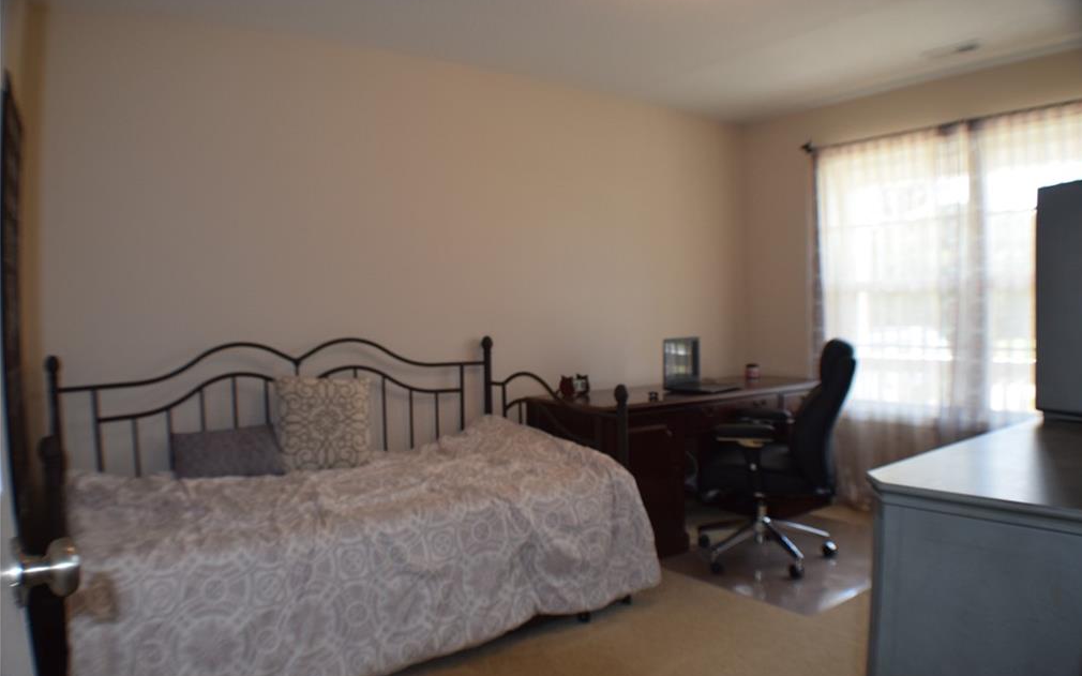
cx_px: 547
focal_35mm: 31
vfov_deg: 40.6
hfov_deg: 61.2
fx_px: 914
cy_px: 354
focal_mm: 20
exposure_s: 1/125
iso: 800
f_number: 5.6
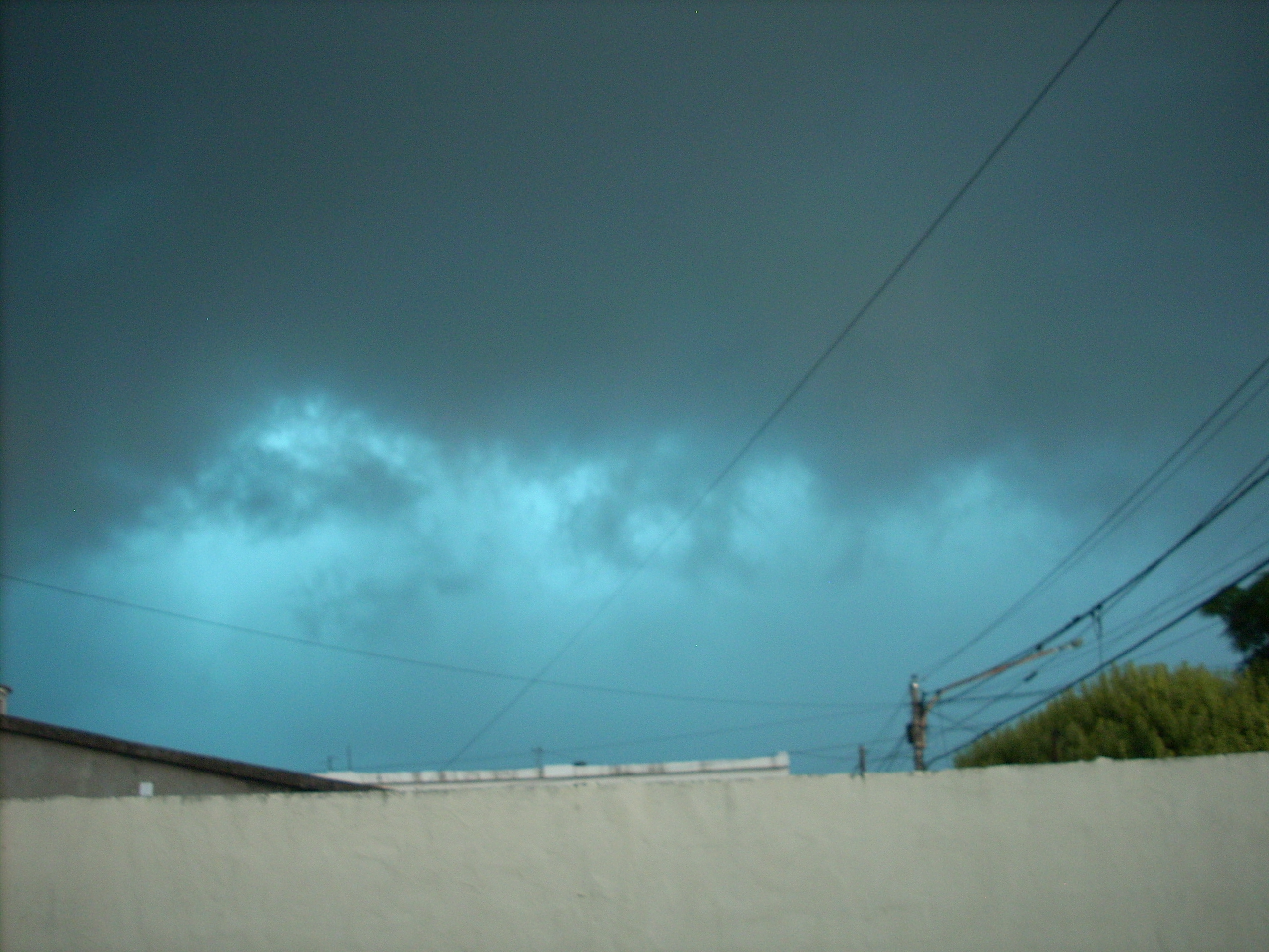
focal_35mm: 37
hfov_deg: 50.1
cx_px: 634
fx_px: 1356
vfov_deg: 38.7
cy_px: 476
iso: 141
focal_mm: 6.2
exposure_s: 1/30
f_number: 2.8
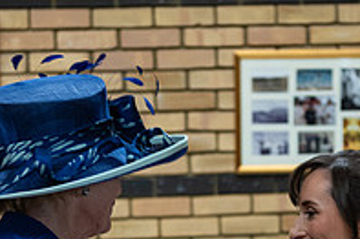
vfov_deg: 7.4
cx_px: 265
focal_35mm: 183
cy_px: 276
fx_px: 1828
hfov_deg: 11.2
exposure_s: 1/160
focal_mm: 62
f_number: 3.5
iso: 800
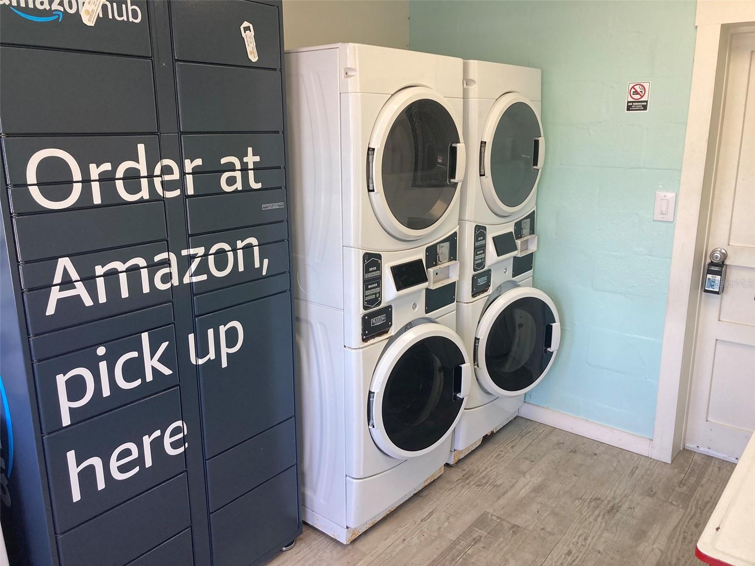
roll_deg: +1.0
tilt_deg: -13.9
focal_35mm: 28
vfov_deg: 49.7
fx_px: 611
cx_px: 378
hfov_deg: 63.4
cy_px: 283
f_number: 1.8
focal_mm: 3.99
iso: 64
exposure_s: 1/120
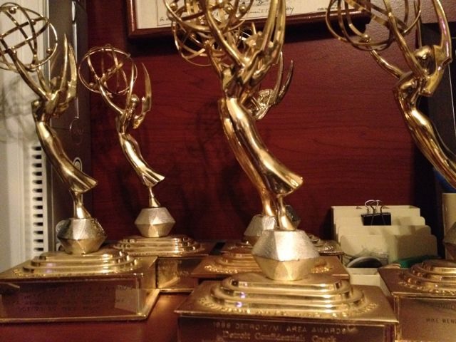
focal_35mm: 35
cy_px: 171
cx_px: 228
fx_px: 461
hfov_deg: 52.6
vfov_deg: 40.7
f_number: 2.4
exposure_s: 1/15
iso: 800
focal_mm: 4.28
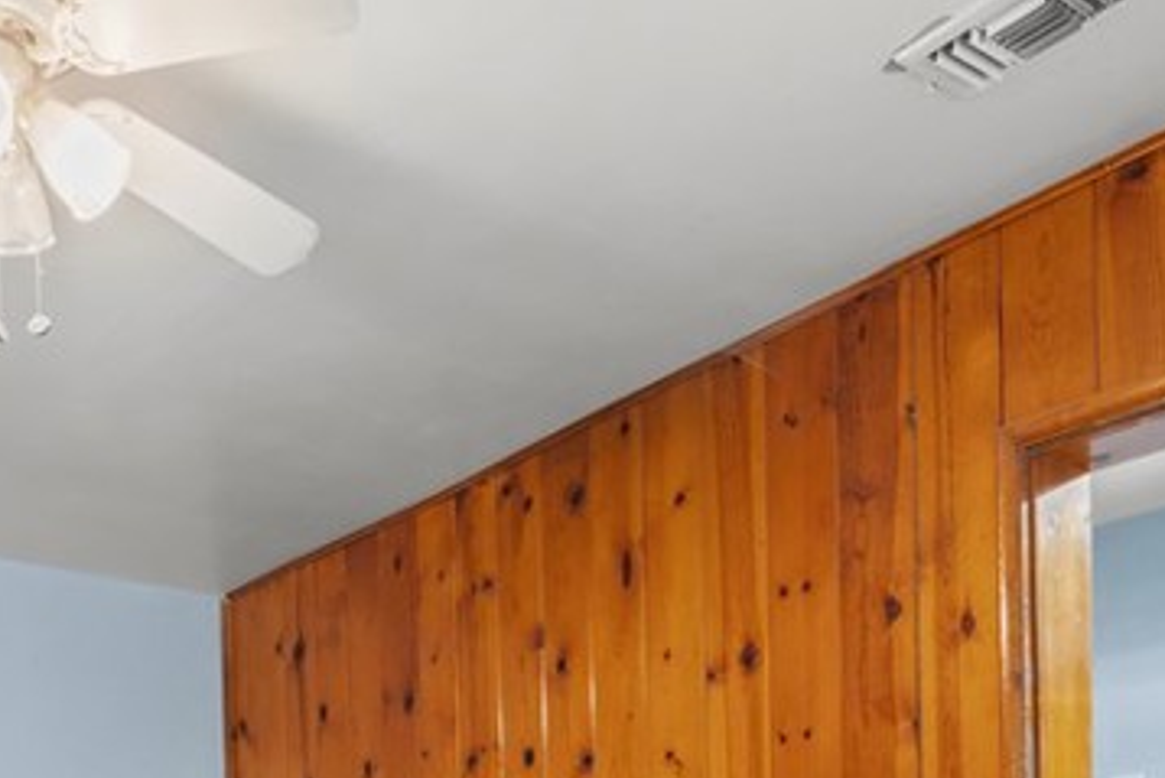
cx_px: 299
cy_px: 1004
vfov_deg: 27.9
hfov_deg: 46.8
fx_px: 1295
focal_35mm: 40
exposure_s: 1/10
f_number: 9
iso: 800
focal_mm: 14
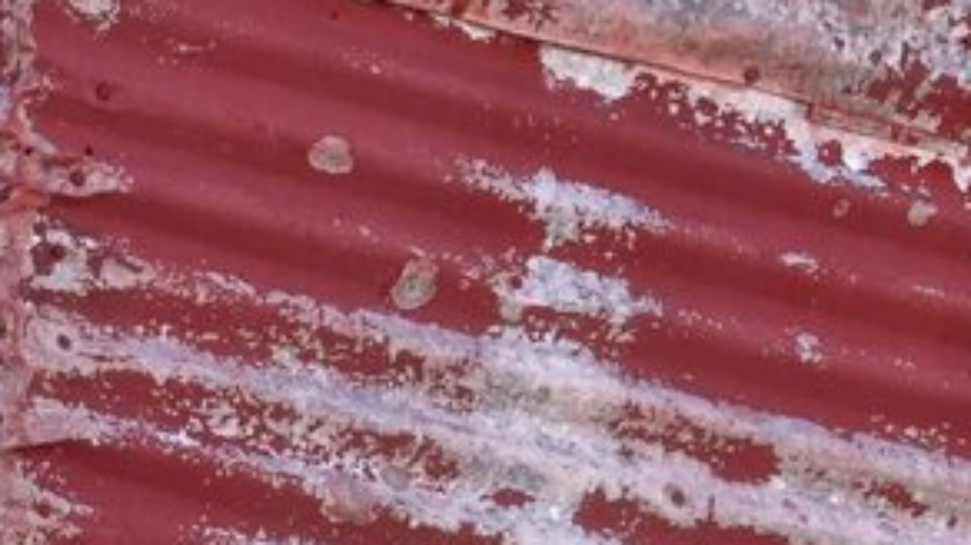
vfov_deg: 0.9
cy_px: 1695
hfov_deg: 1.5
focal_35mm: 1403
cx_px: 971
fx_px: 36110
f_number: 5.6
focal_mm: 136
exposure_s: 1/250
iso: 160
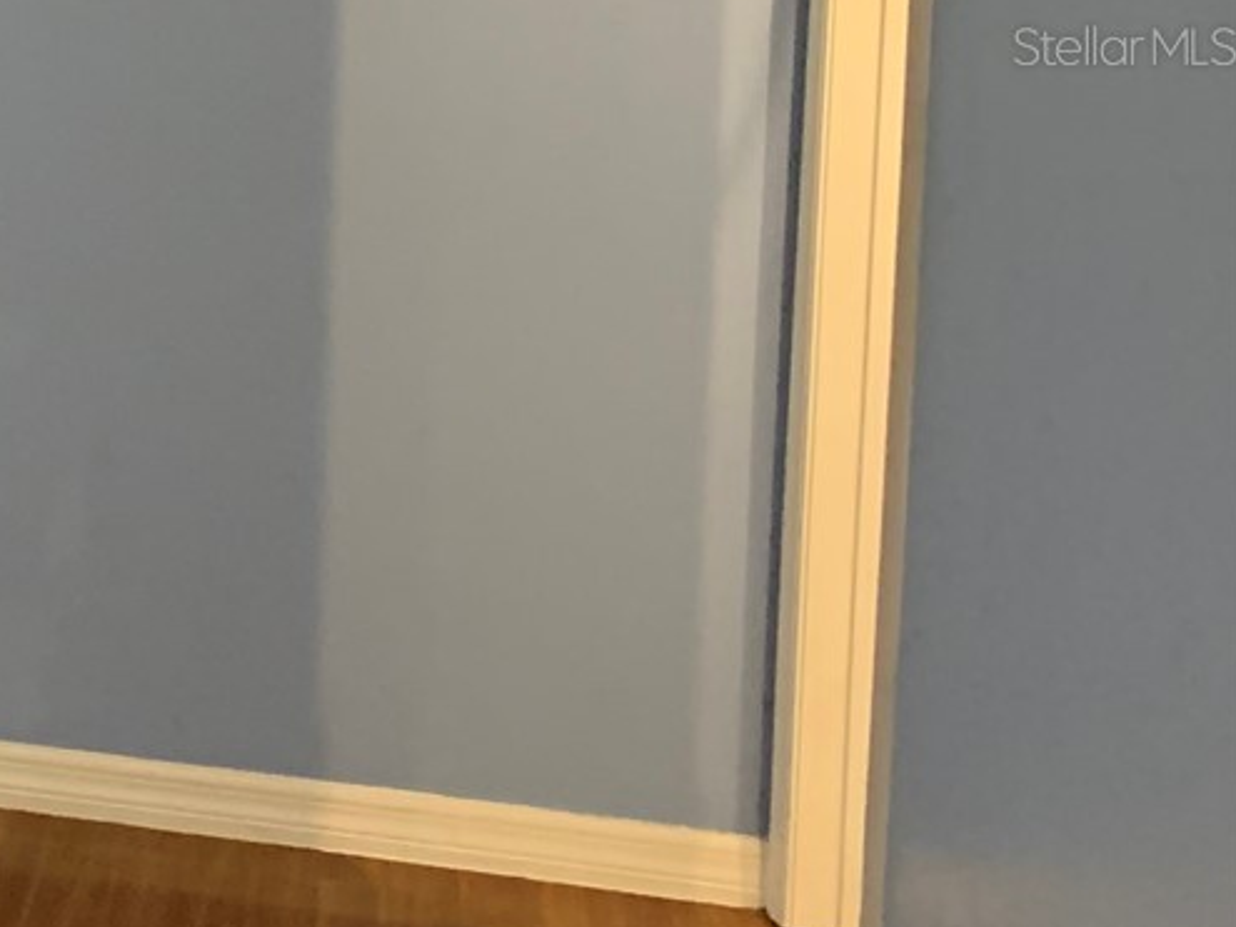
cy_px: 45
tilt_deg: -6.2
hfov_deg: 19.5
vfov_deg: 17.2
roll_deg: -0.1
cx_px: -749
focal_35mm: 84
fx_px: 2999
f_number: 1.8
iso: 400
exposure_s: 1/40
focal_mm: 4.25
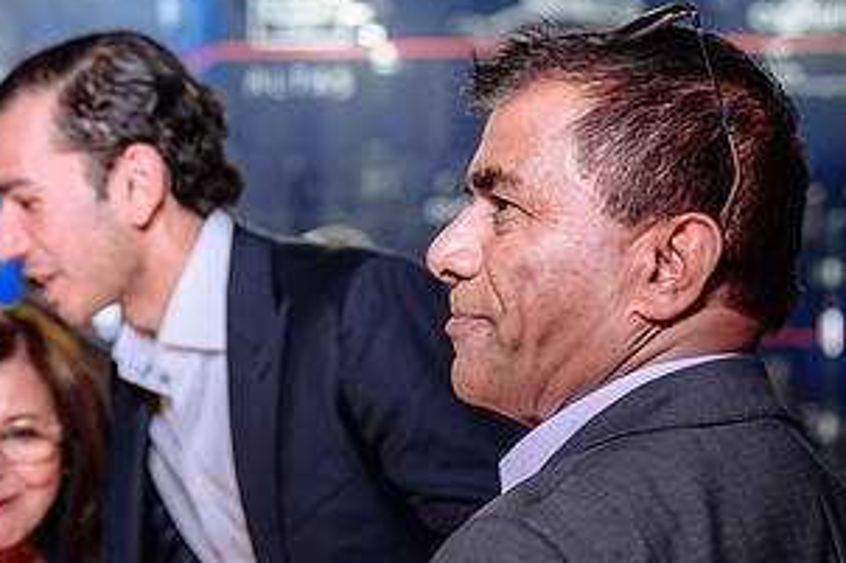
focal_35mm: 86
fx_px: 2020
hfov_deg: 23.5
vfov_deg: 15.8
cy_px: 398
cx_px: 262
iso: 500
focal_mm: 39
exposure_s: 1/125
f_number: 2.8
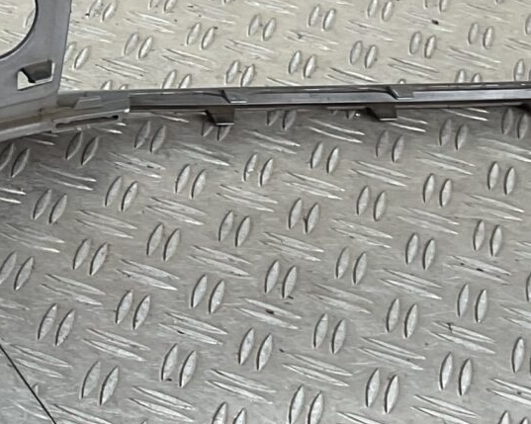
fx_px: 2120
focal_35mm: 135
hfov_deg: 13.5
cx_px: -257
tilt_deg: -32.7
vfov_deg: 11.3
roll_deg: -9.7
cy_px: 34
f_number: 1.8
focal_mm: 3
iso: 16
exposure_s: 1/103
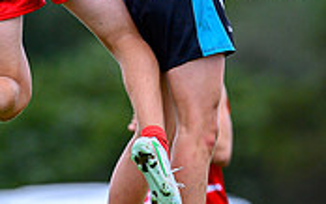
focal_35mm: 2179
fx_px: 19372
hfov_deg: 1.0
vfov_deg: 0.6
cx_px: 37
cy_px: -64
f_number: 4
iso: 500
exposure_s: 1/1600
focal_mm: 500
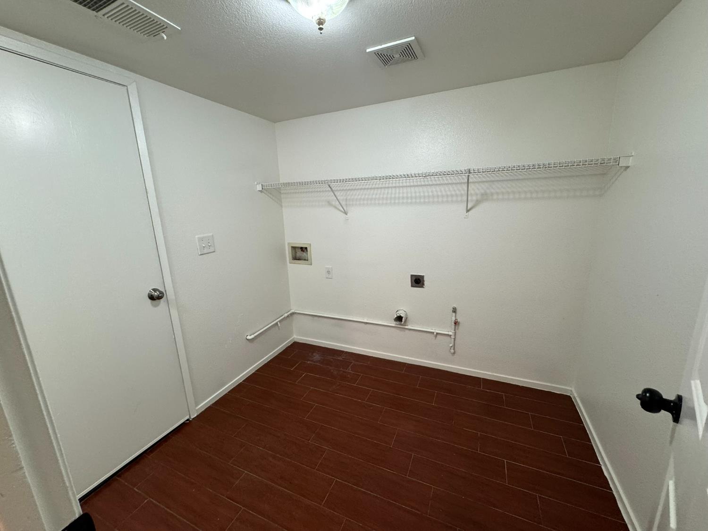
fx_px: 286
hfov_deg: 102.1
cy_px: 266
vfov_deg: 85.7
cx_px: 354
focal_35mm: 14
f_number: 2.2
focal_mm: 2.22
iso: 160
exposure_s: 1/60
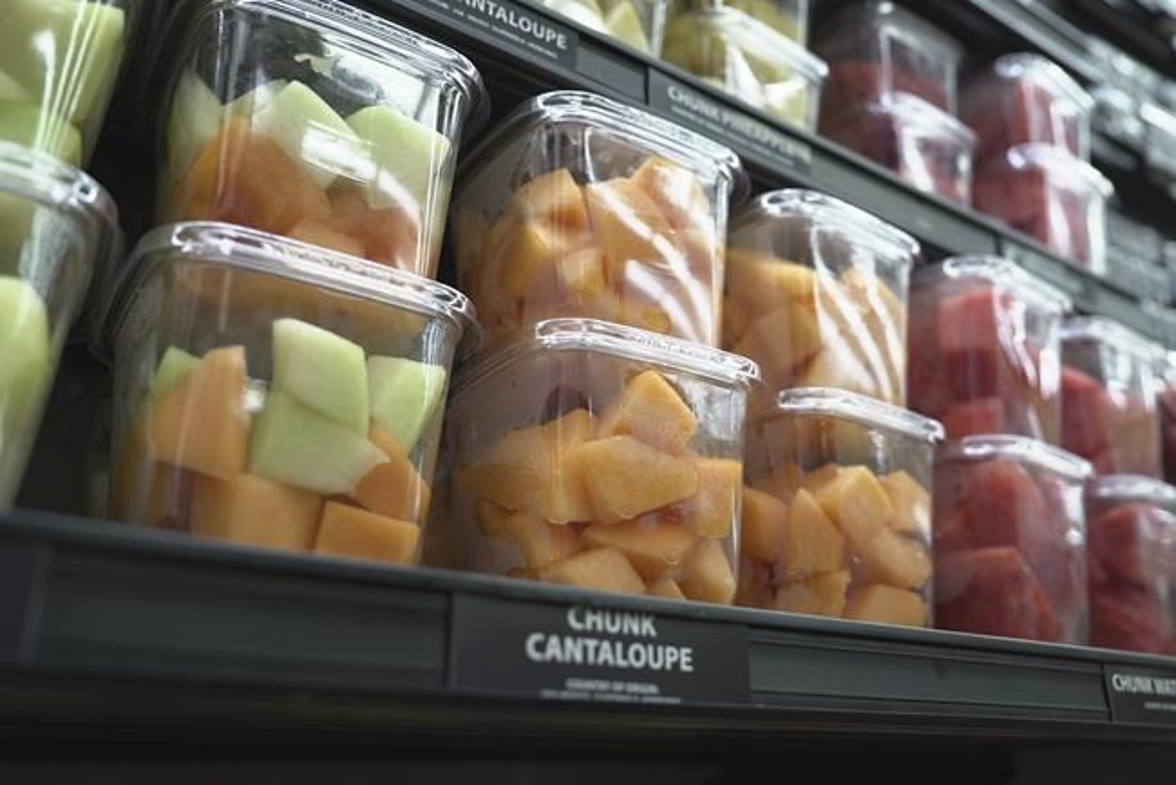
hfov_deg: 60.3
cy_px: 392
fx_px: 1013
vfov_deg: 42.4
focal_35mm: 31
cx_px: 588
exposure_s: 1/50
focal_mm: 31
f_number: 3.5
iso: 160
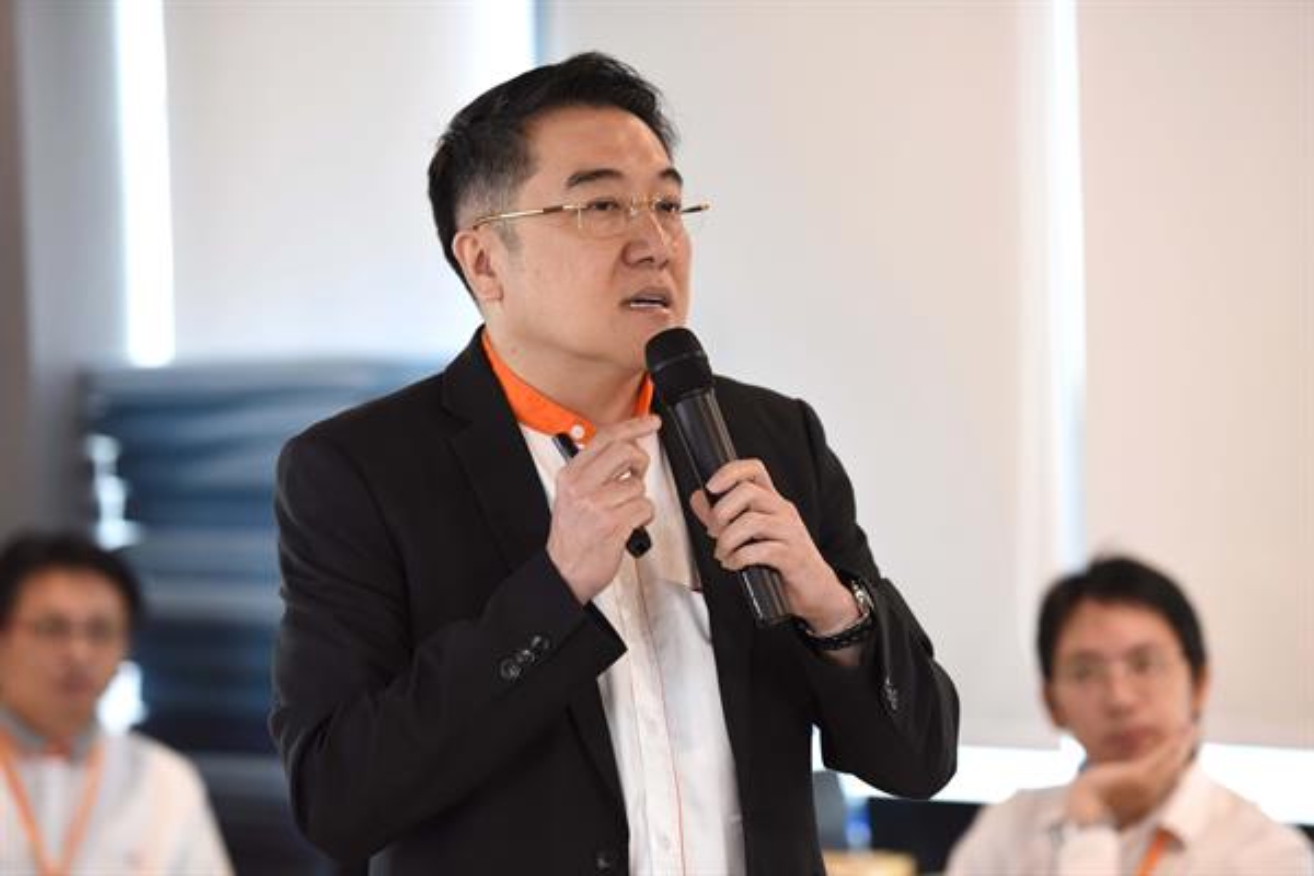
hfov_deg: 14.2
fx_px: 5292
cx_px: 657
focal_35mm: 145
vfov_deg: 9.5
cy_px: 438
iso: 4000
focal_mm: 145
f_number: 2.8
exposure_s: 1/200
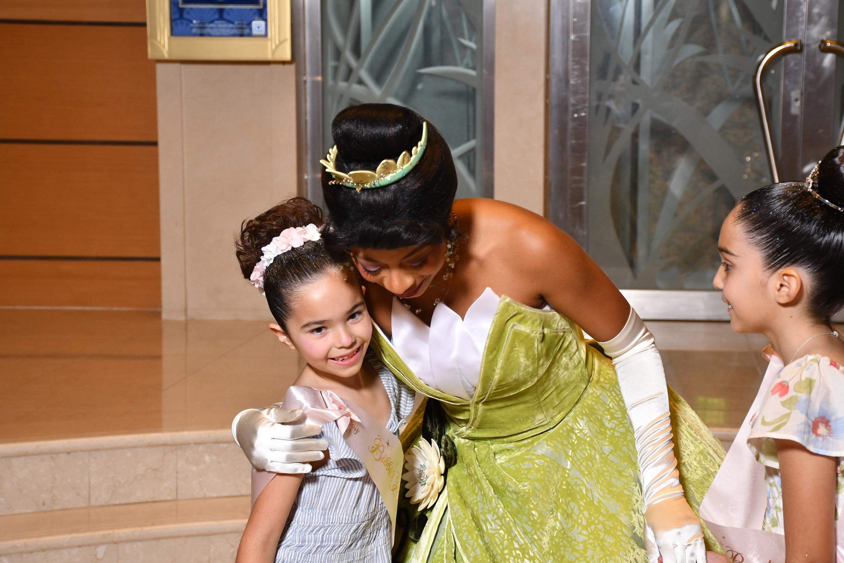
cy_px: 282
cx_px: 422
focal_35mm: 78
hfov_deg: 26.0
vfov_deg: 17.5
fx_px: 1829
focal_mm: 52
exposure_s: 1/125
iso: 1250
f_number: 5.6
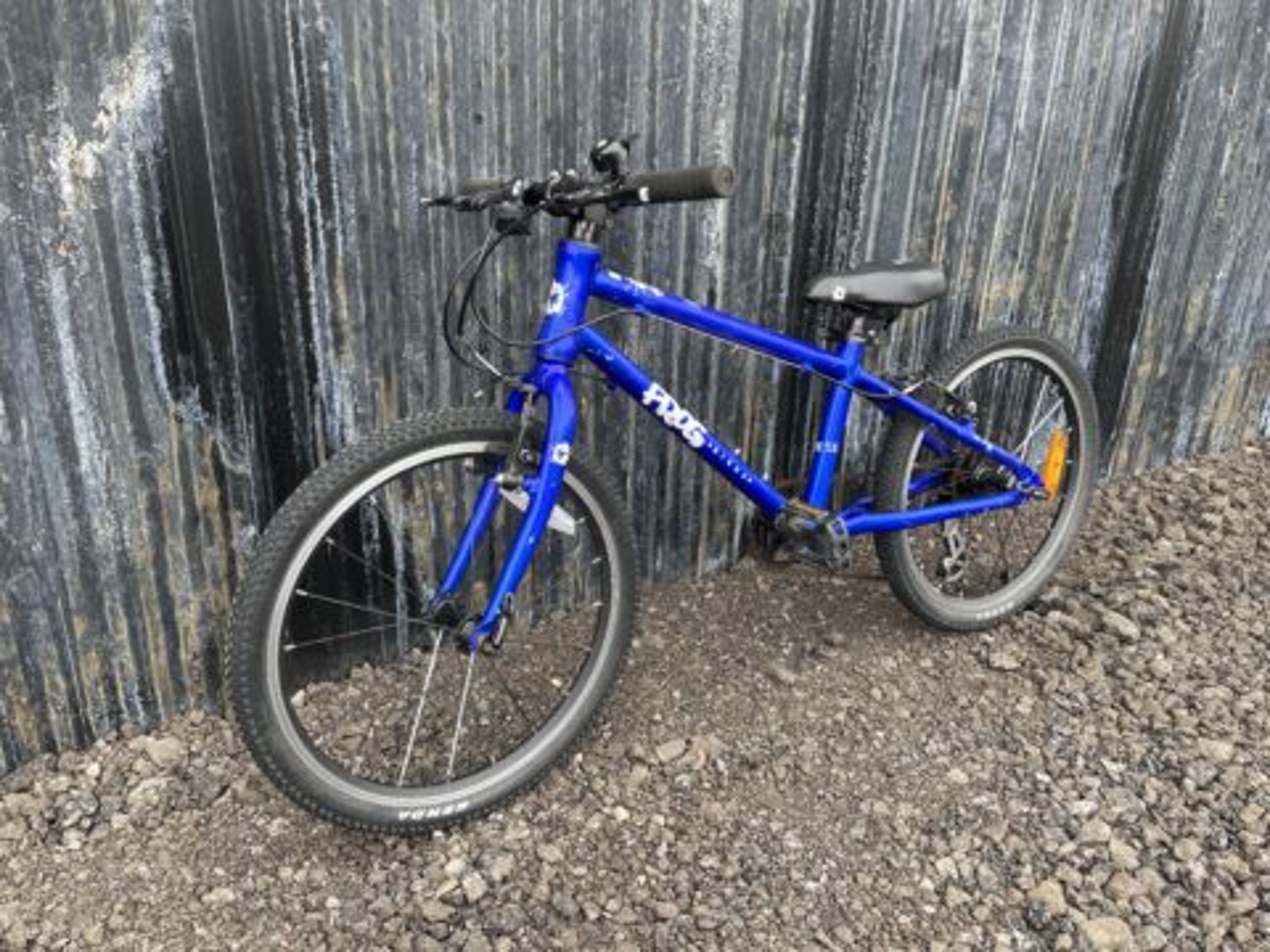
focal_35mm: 26
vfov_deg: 53.1
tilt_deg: -21.3
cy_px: 476
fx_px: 954
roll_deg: -3.0
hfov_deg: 67.3
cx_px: 635
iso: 32
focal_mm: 4.2
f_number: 1.6
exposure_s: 1/163
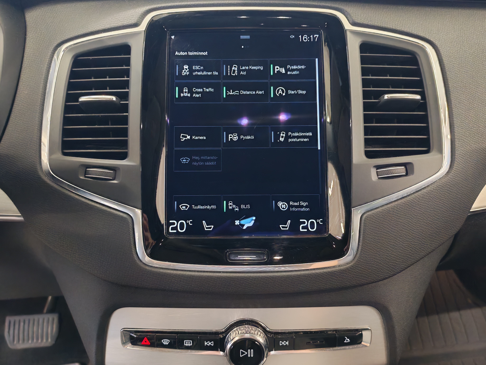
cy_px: 182
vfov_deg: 44.2
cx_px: 243
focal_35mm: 32
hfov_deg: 56.8
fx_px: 449
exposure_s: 1/50
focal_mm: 6.12
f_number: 1.9
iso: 2500
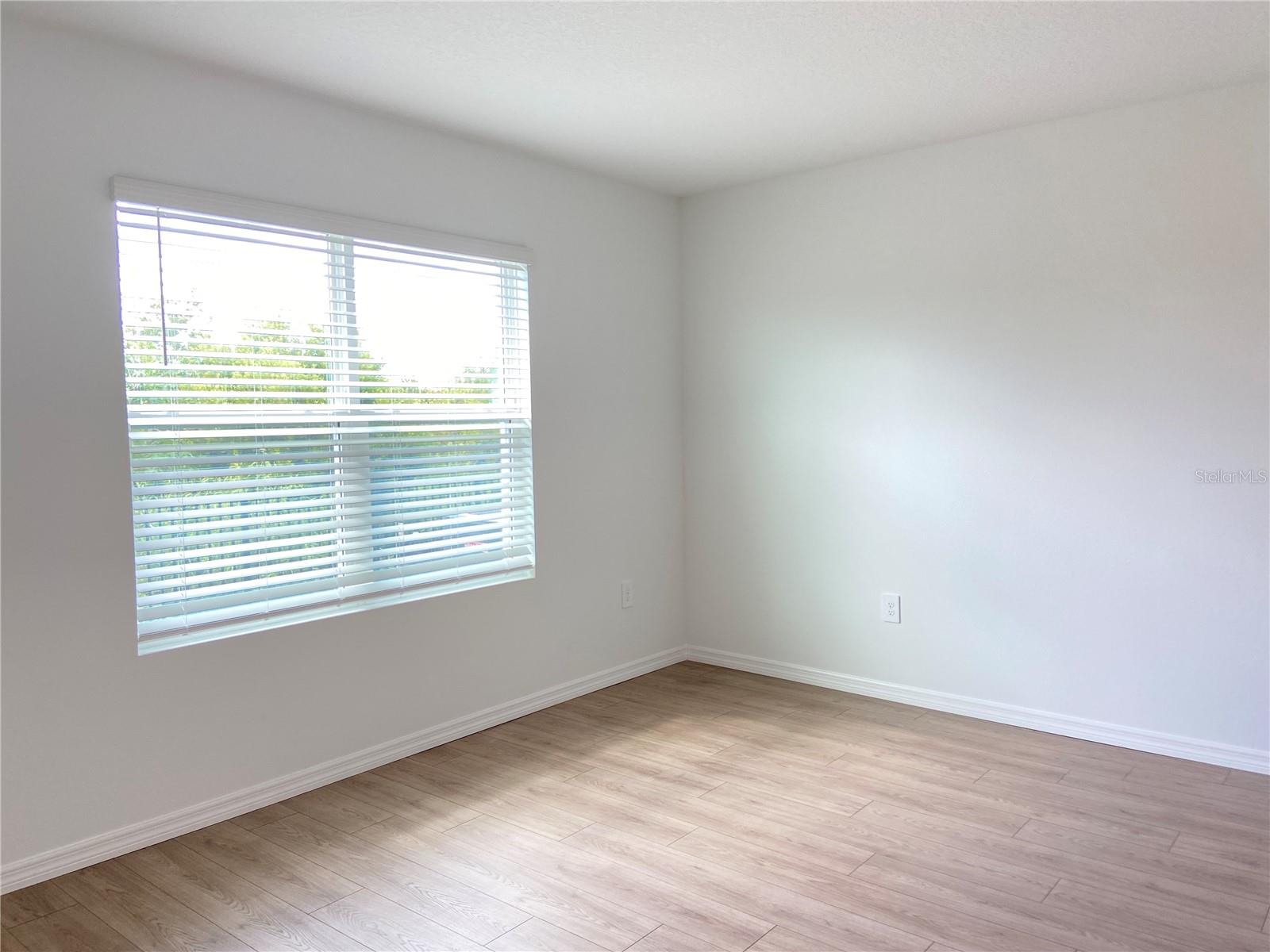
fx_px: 954
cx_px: 635
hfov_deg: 67.3
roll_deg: +0.9
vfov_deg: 53.1
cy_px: 476
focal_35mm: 26
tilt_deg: -3.3
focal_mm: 4.25
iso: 64
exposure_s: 1/120
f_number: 1.8
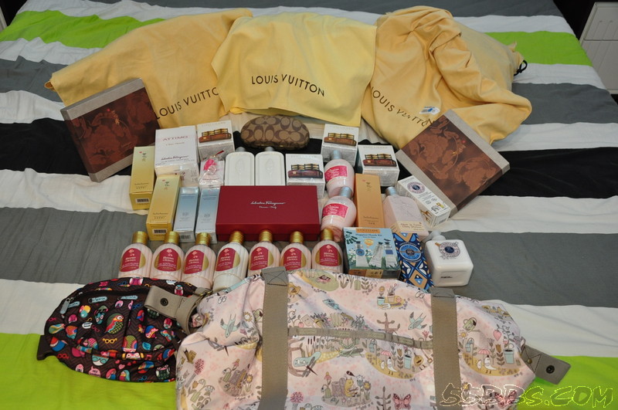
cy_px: 205
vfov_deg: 36.8
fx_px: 617
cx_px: 309
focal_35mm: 36
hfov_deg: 53.2
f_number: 6.3
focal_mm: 24
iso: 800
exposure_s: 1/13
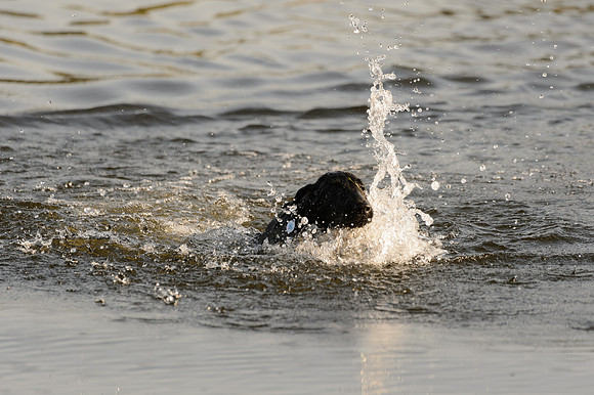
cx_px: 297
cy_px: 198
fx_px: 8245
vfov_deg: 2.7
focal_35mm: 500
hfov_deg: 4.1
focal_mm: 500
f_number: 6.3
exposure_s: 1/1600
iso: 900
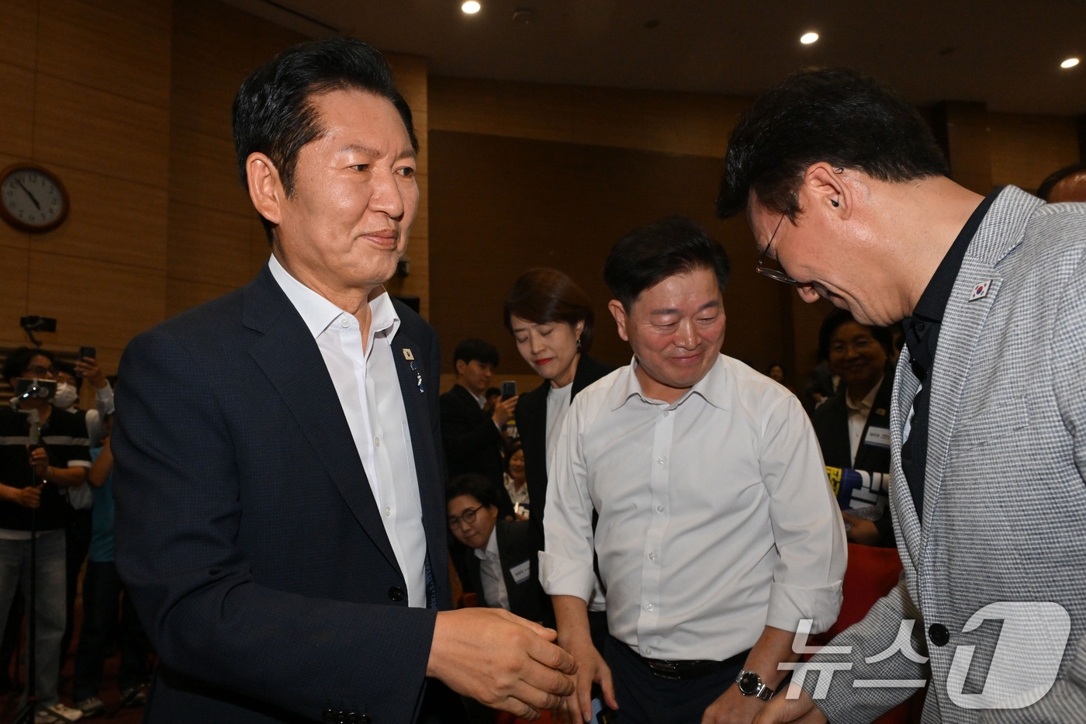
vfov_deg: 53.1
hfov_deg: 73.8
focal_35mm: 24
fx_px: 724
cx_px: 543
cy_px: 362
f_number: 6.3
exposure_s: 1/250
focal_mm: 24
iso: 3200
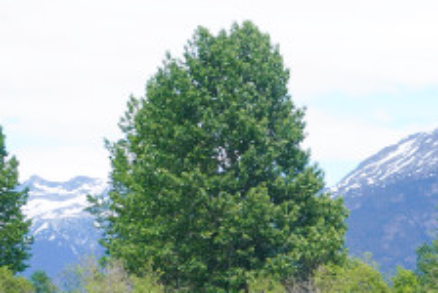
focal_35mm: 166
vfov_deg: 8.2
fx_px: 2020
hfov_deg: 11.8
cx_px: 684
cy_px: 370
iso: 100
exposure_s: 1/100
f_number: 8
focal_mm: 31
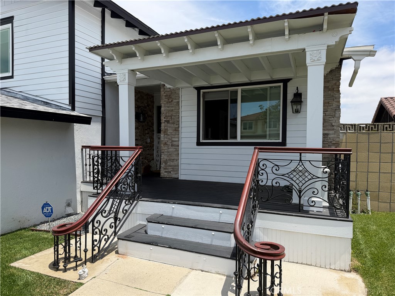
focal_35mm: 24
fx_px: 274
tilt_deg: -1.0
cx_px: 198
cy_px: 148
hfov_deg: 71.6
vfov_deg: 56.8
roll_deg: +0.1
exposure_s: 1/4975
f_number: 1.78
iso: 80
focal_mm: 6.76
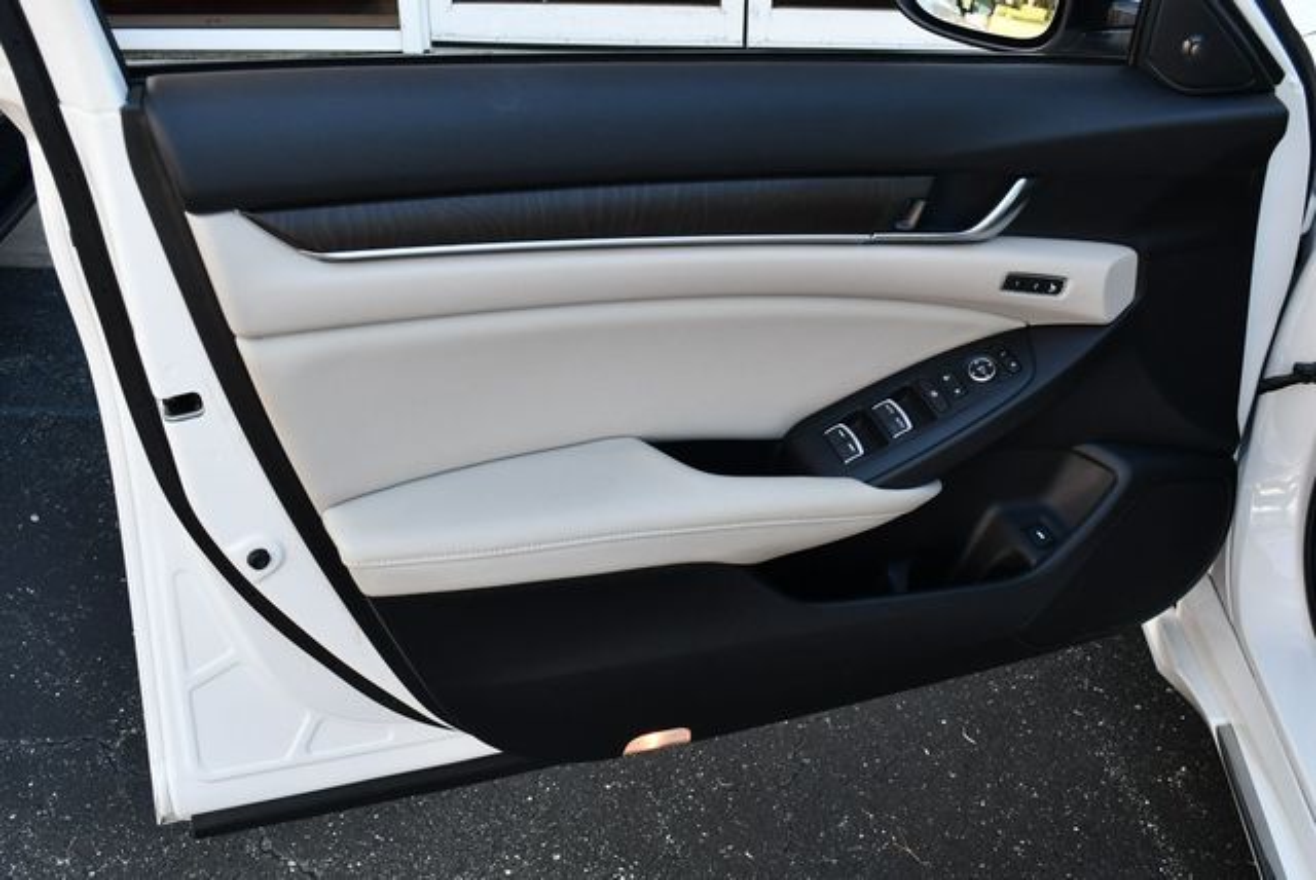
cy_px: 440
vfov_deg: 36.9
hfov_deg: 53.1
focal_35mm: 36
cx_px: 658
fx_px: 1317
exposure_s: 1/250
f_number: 5
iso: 400
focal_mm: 18
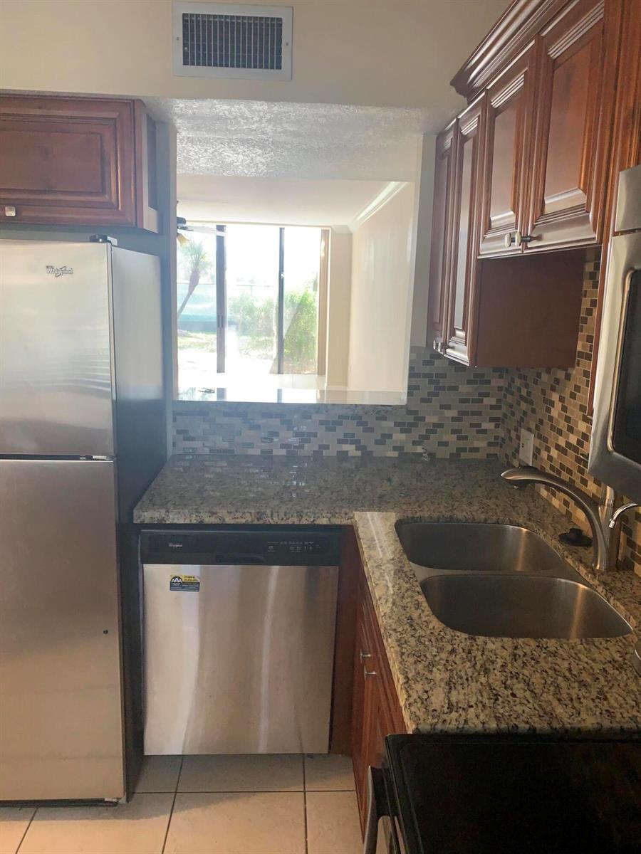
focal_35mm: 26
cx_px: 320
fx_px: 642
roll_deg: -1.6
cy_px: 427
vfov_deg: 67.3
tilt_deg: -10.6
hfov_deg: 53.1
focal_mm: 4.25
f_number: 1.8
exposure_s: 1/60
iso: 125
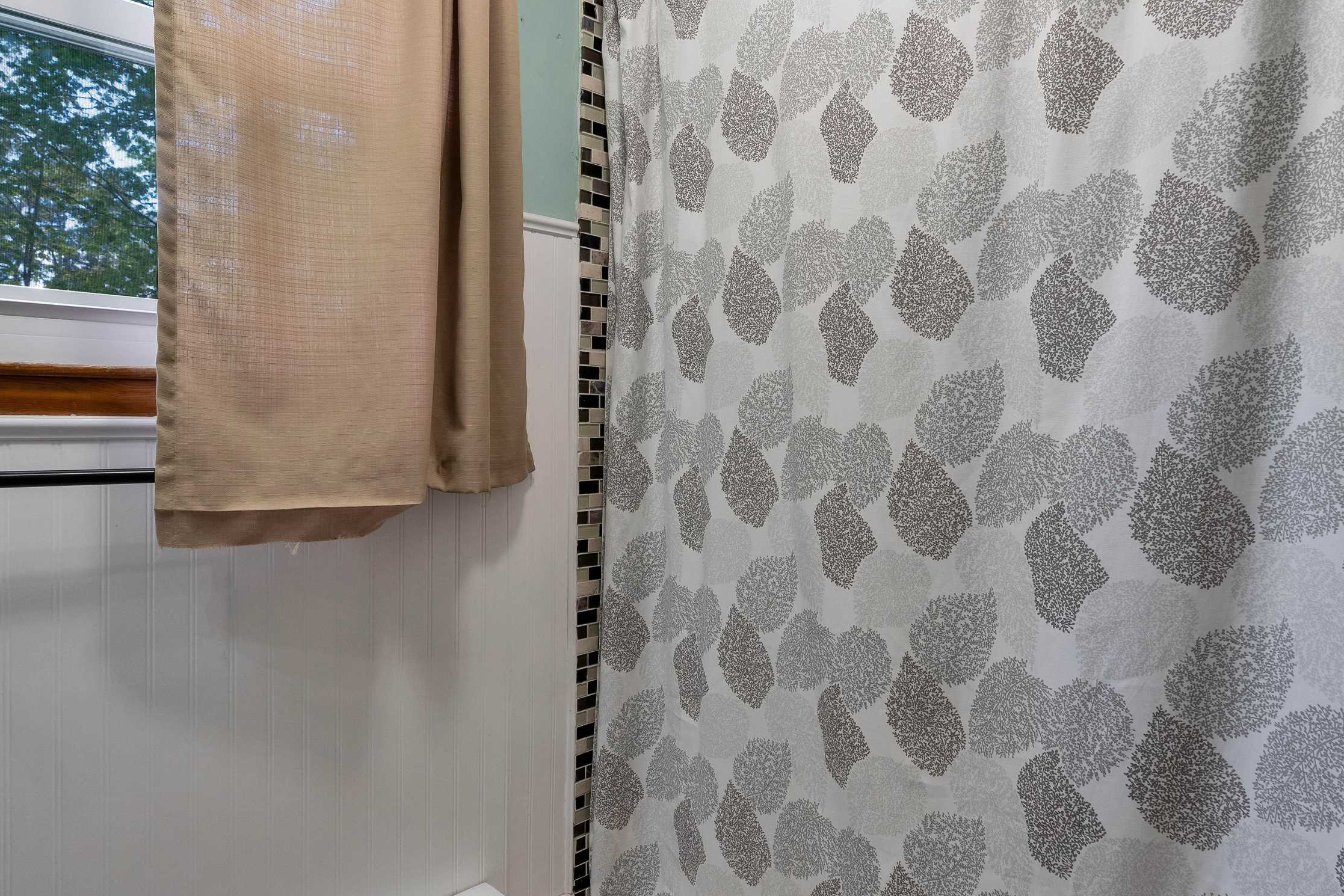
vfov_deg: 57.1
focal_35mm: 22
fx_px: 821
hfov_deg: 78.6
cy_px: 398
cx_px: 670
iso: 800
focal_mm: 16
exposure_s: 1/30
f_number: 8
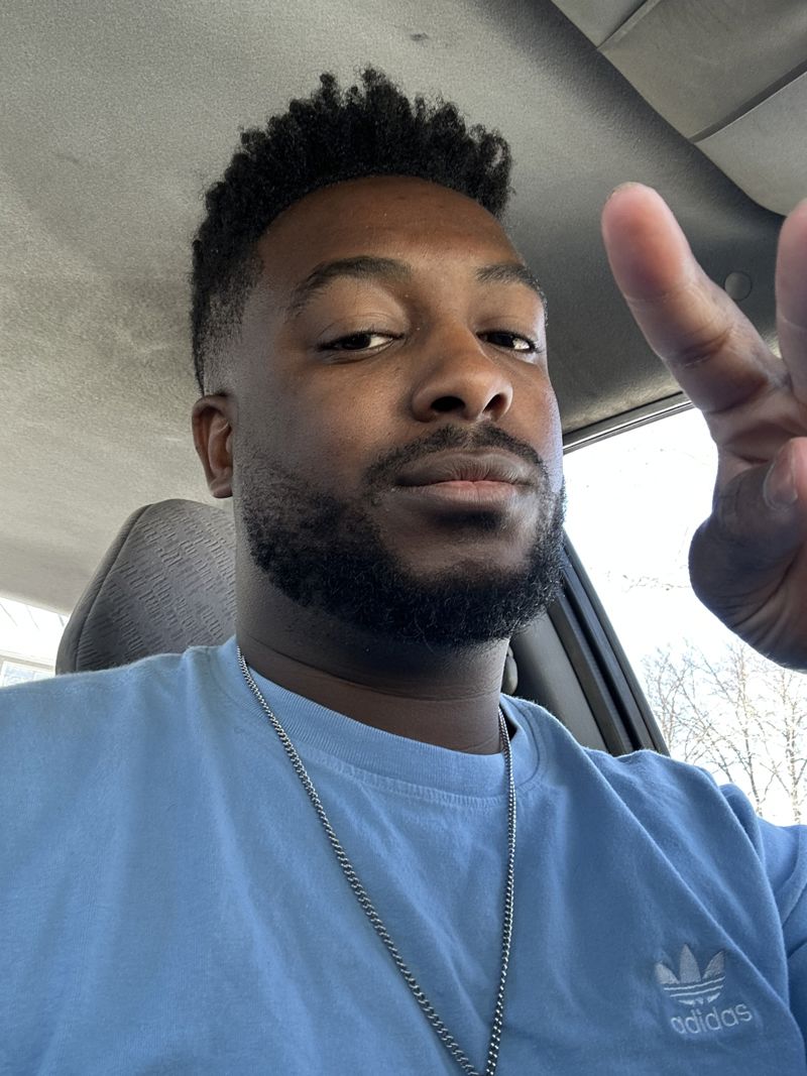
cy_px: 538
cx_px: 404
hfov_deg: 46.8
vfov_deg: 60.0
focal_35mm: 30
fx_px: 933
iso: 80
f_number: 1.9
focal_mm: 2.69
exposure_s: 1/63
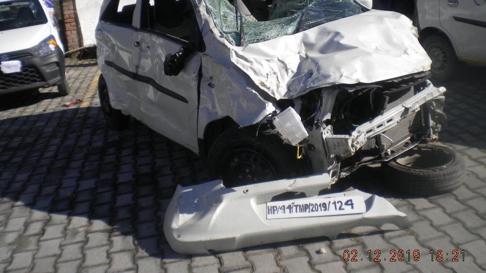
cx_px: 248
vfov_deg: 30.3
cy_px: 109
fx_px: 503
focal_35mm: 39
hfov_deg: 51.6
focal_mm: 6.3
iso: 80
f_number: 4.6
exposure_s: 1/700
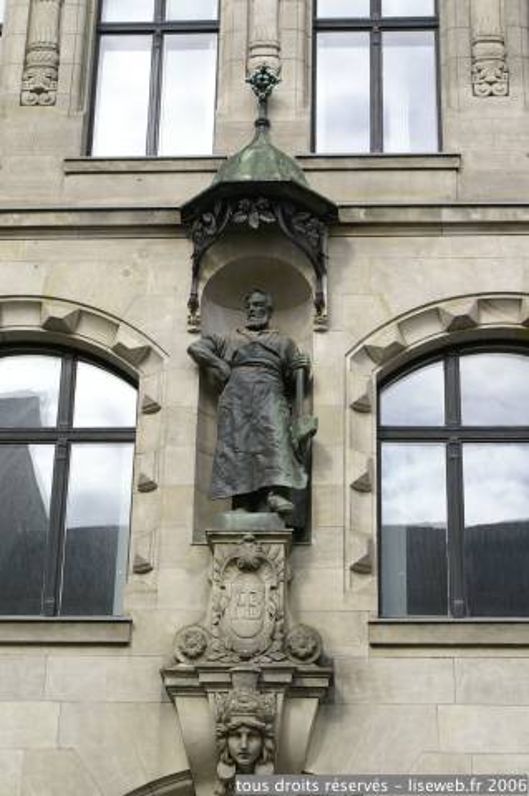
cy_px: 398
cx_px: 264
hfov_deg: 18.1
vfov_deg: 27.0
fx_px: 1657
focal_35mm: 75
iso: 100
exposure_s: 1/160
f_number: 7.1
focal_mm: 50
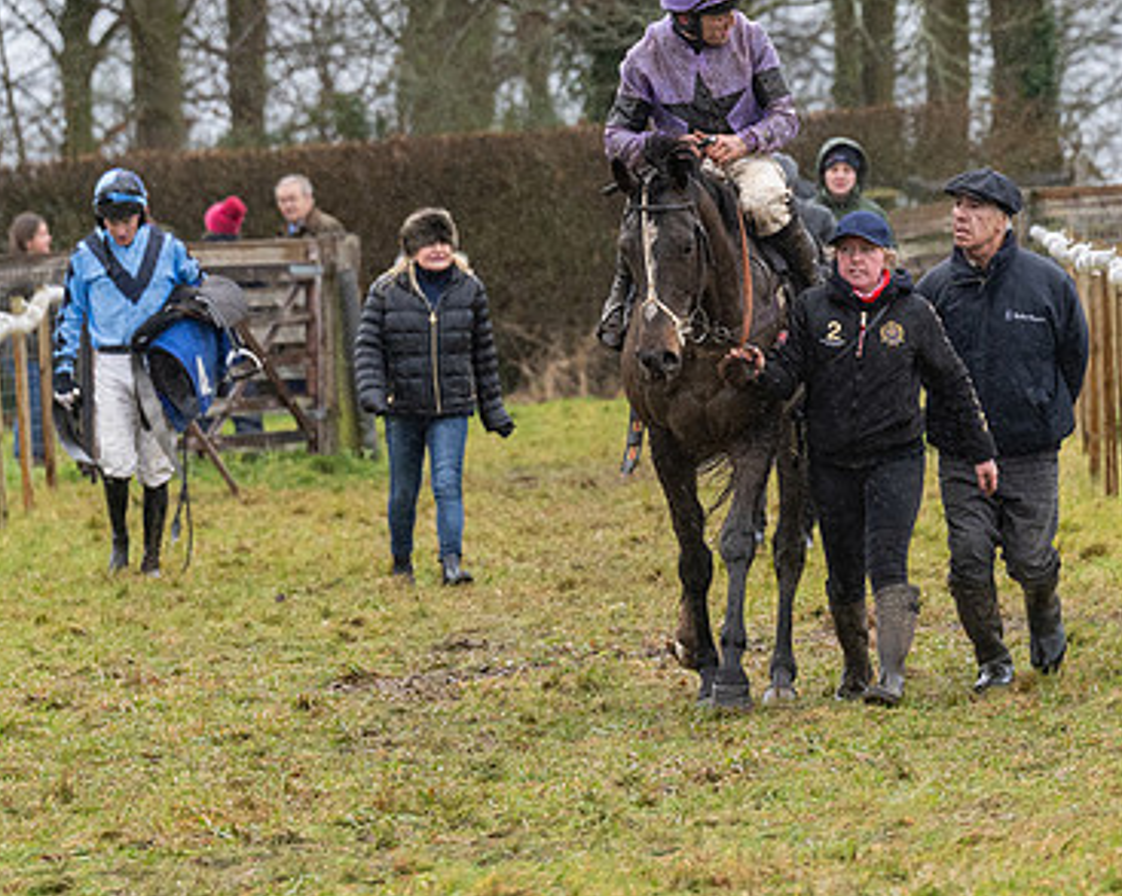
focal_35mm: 467
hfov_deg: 4.1
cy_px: 336
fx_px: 15495
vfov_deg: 3.3
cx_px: 869
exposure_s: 1/500
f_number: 5
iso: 800
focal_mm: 180
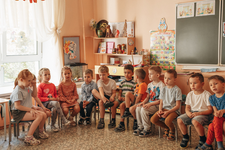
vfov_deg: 24.2
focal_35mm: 56
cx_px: 112
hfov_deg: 35.6
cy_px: 75
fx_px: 350
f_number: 4.5
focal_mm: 56
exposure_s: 1/320
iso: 3200
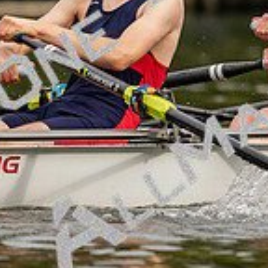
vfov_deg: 1.3
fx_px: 11965
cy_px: -10
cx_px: 430
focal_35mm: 1366
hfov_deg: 1.3
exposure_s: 1/2500
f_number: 4.5
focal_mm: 400
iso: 800
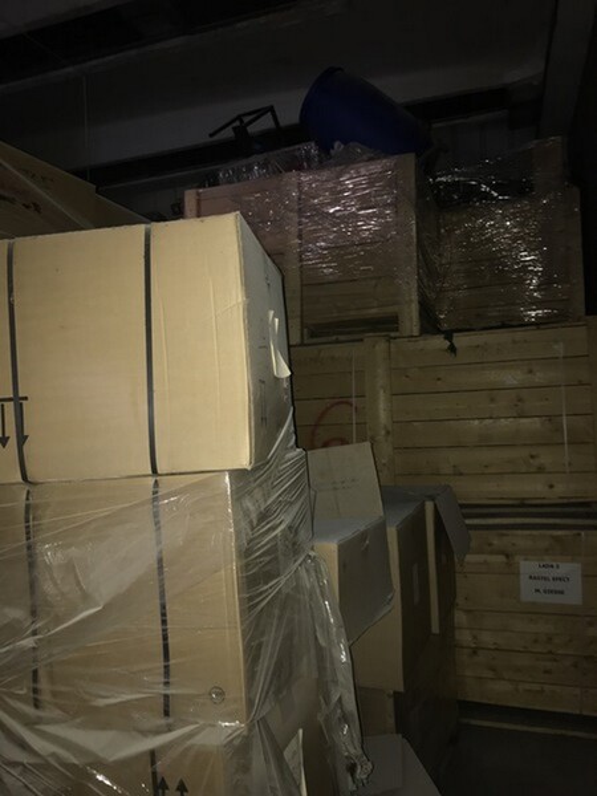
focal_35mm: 28
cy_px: 398
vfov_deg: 63.4
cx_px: 298
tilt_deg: +4.9
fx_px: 644
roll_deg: +2.2
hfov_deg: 49.7
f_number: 1.8
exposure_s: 1/17
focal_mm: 3.99
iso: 50
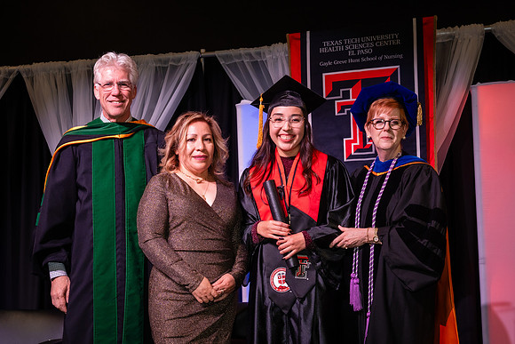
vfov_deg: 21.1
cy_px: 194
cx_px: 256
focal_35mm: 65
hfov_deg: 31.2
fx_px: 923
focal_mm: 51
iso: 1250
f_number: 5.6
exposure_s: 1/160
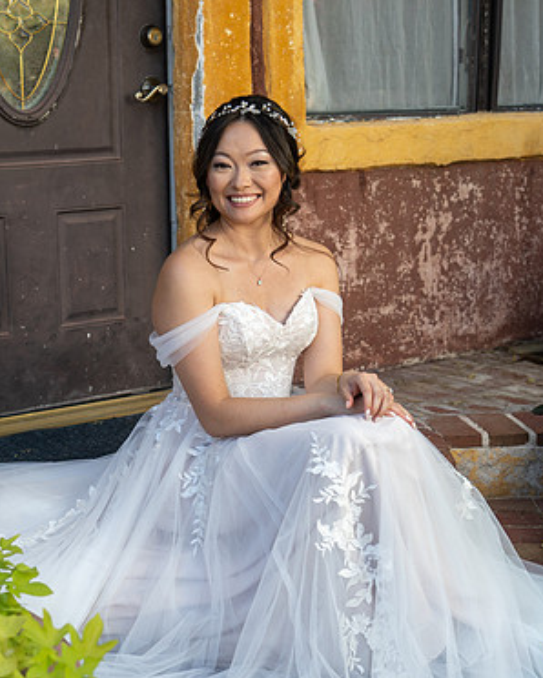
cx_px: 106
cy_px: 334
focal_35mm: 60
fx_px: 1204
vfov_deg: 31.4
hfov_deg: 25.0
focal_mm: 41
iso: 125
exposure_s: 1/200
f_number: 4
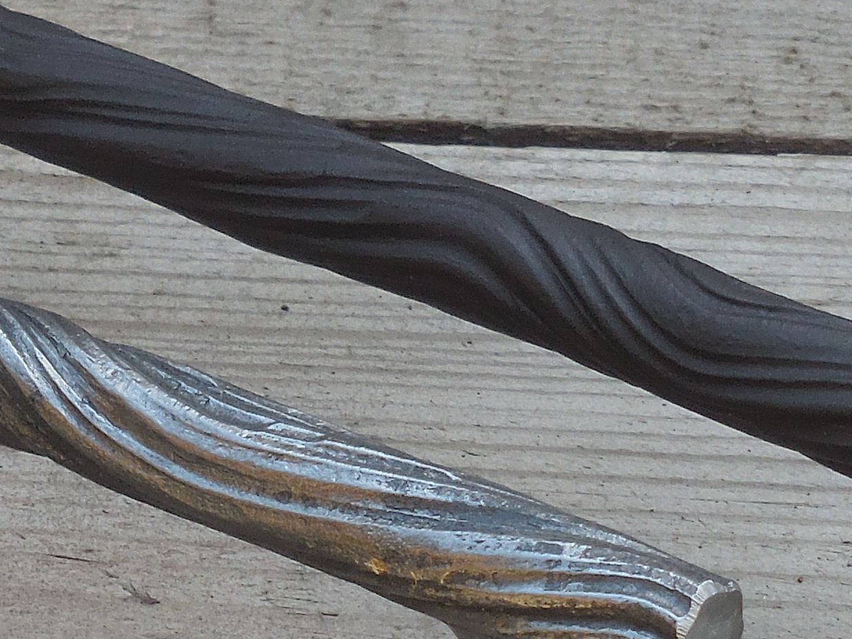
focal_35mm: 303
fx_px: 7458
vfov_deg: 4.9
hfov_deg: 6.5
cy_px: 275
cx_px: -250
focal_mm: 14.5
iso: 125
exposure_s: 1/200
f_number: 4.9
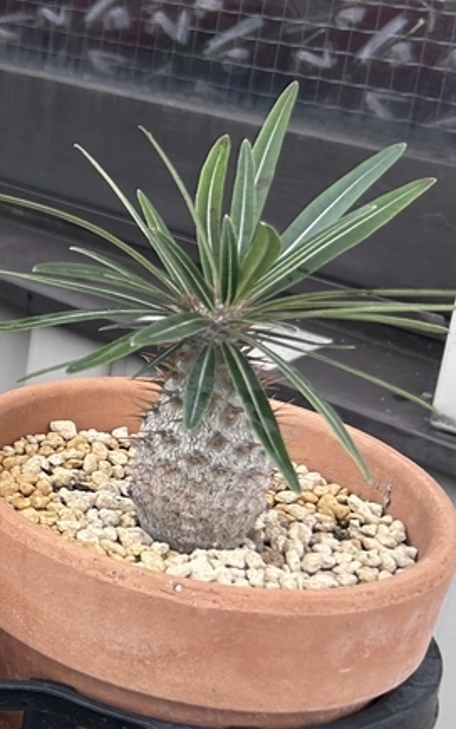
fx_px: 1511
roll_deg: +0.8
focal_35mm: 76
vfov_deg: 27.1
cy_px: 295
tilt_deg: -19.5
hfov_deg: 13.7
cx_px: -543
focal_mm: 5.7
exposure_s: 1/313
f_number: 1.5
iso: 50
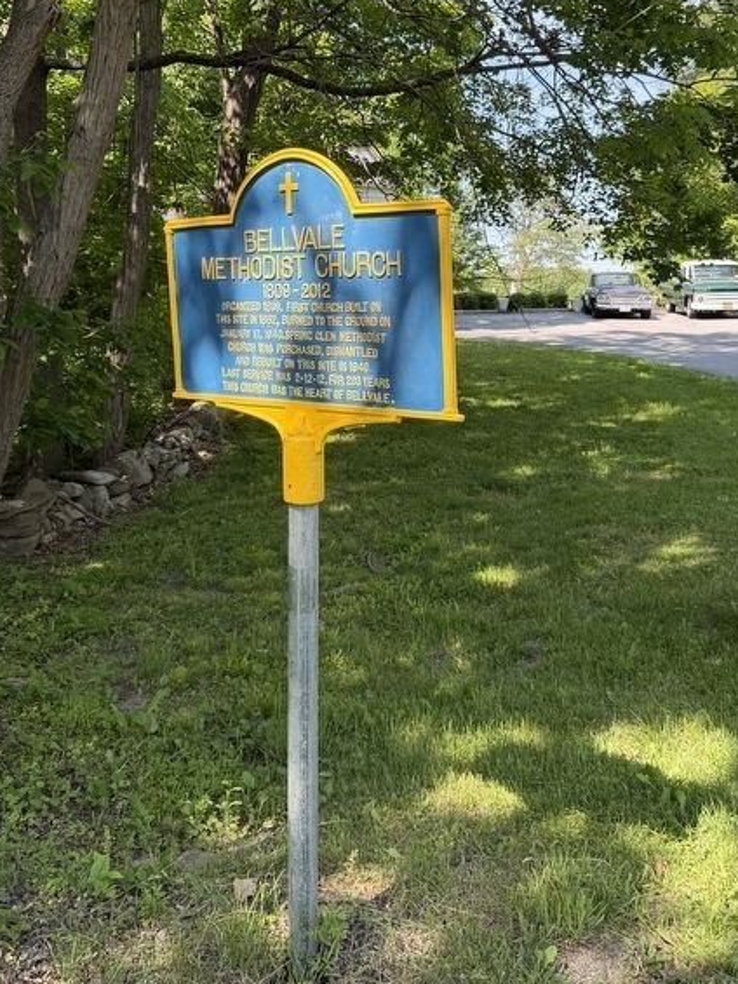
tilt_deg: -0.7
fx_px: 966
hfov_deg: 41.8
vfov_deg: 53.1
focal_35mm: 34
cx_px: 404
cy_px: 343
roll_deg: -1.1
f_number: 1.78
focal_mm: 6.76
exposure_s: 1/831
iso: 100
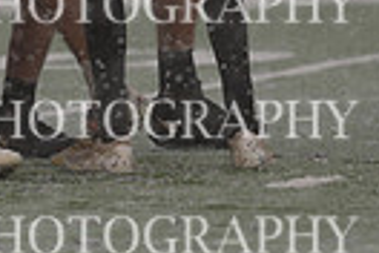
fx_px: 13896
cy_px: -286
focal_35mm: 1320
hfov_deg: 1.6
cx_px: -57
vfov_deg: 1.0
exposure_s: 1/2000
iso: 320
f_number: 2.8
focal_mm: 300
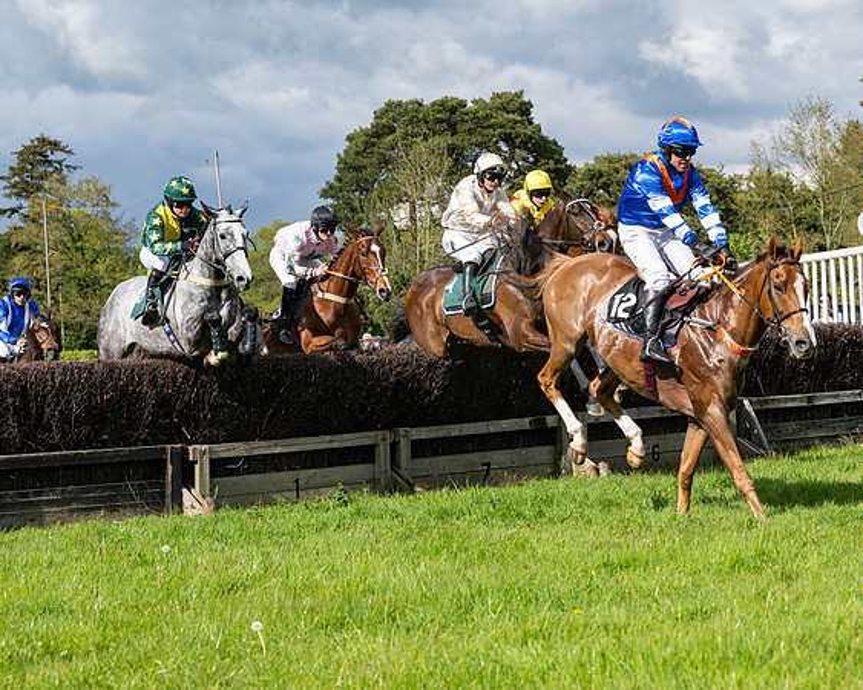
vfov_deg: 17.9
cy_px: 354
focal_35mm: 86
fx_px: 2191
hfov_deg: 22.3
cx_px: 443
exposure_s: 1/2500
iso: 400
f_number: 5
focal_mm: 70
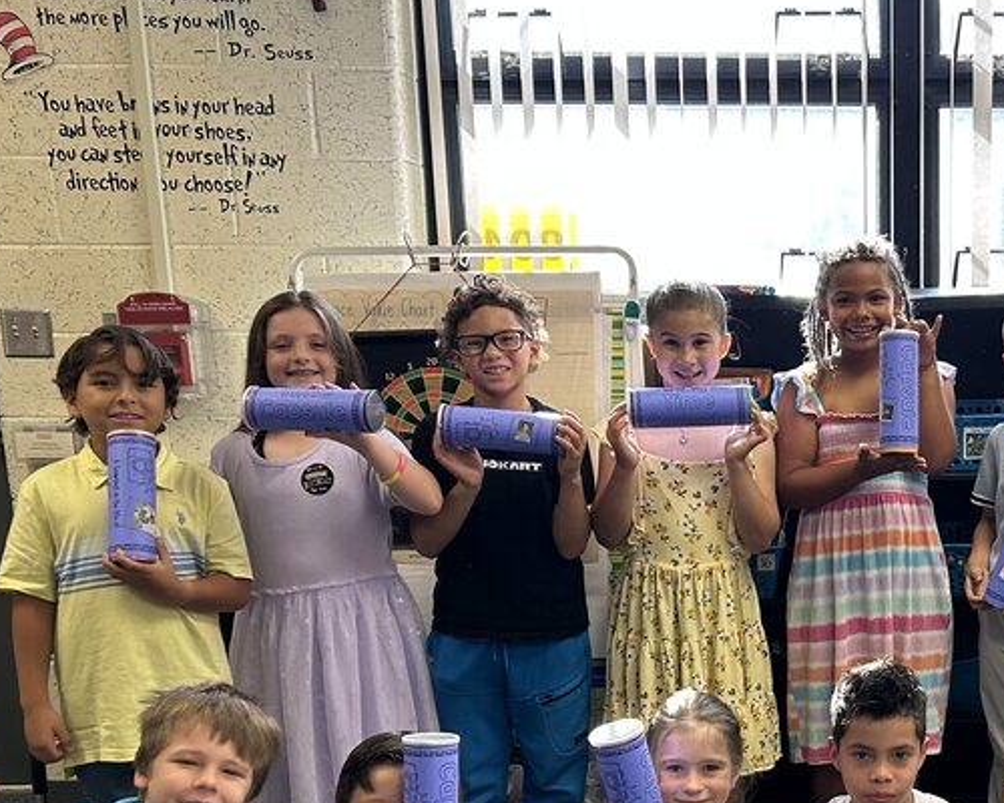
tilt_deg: -13.0
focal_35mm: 52
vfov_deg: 28.6
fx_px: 1545
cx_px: 906
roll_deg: +0.1
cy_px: 632
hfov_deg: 34.0
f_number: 1.5
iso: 100
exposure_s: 1/120
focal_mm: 5.7
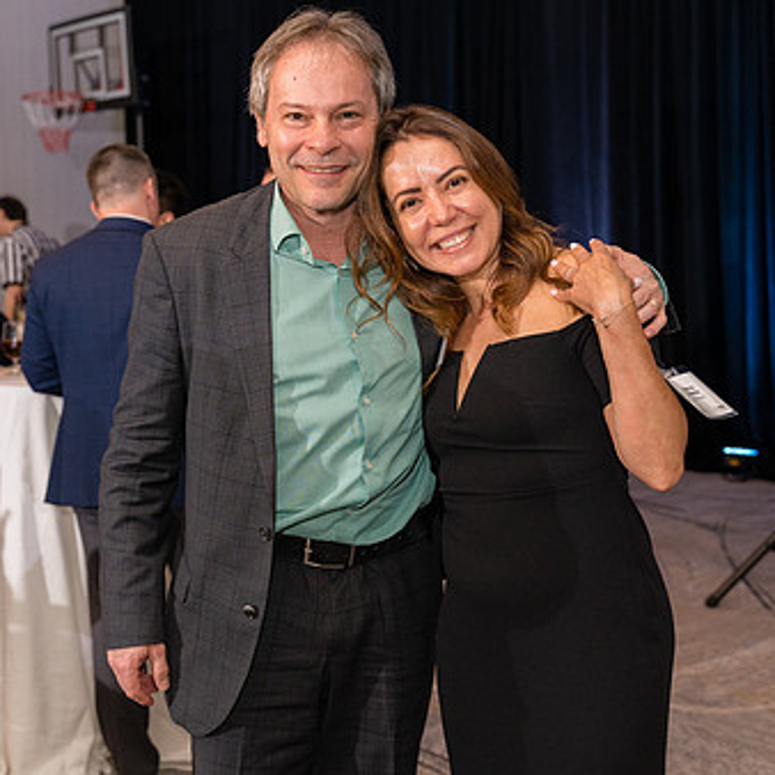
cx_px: 369
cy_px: 361
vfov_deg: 31.6
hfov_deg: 31.6
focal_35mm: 54
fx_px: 1368
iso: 1600
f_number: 3.5
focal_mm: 37
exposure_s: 1/200
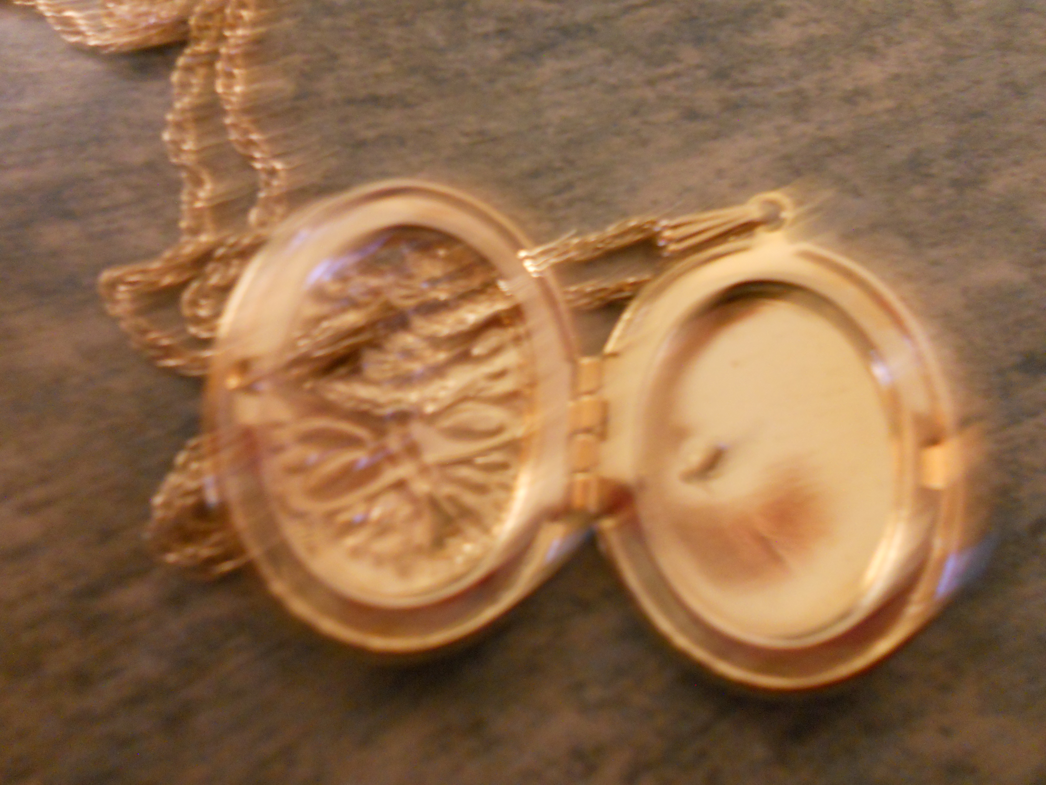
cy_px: 392
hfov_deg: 56.8
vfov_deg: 44.2
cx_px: 523
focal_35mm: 32
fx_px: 967
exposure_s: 1/4
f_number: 3.5
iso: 400
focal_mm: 5.8
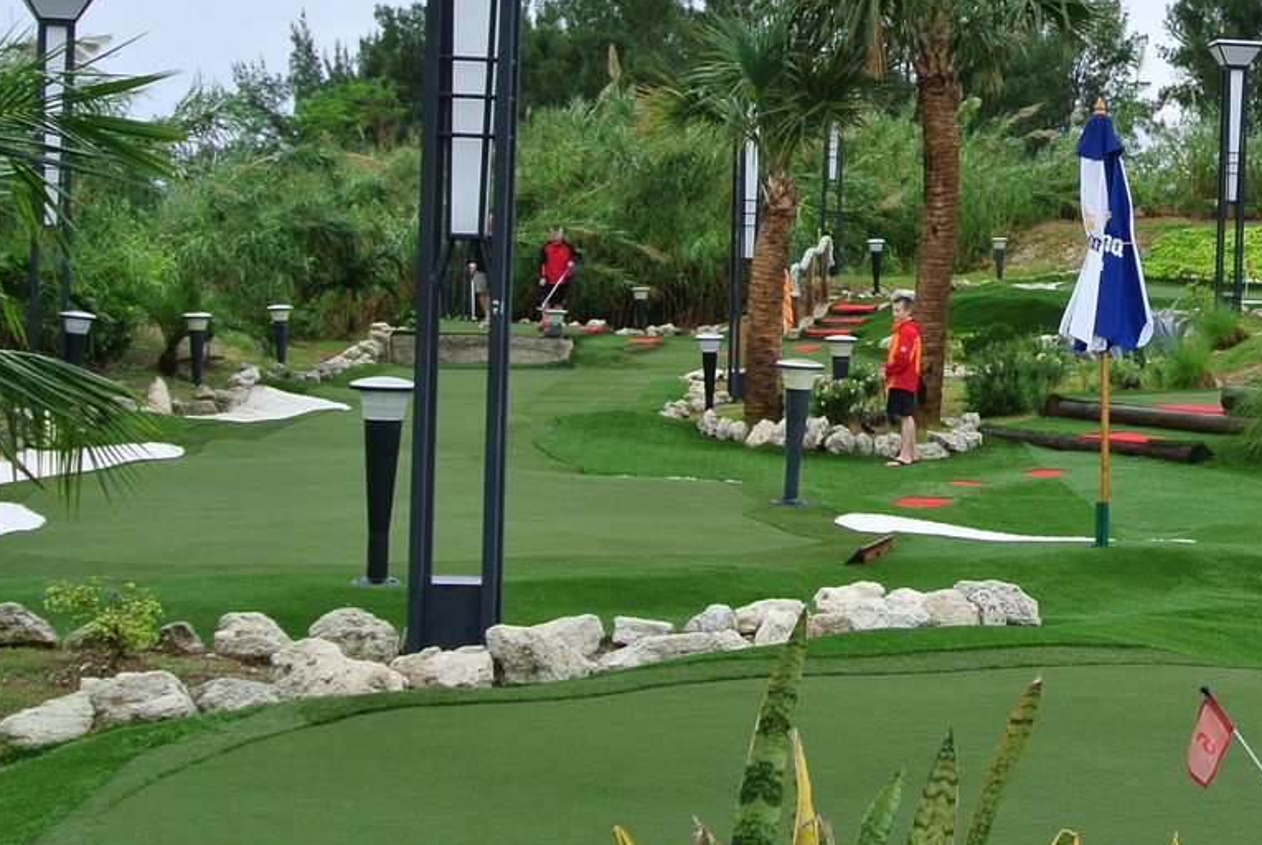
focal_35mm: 66
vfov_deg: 20.6
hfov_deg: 28.9
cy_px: 269
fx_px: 2316
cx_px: 1203
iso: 100
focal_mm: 11
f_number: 4
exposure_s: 1/200
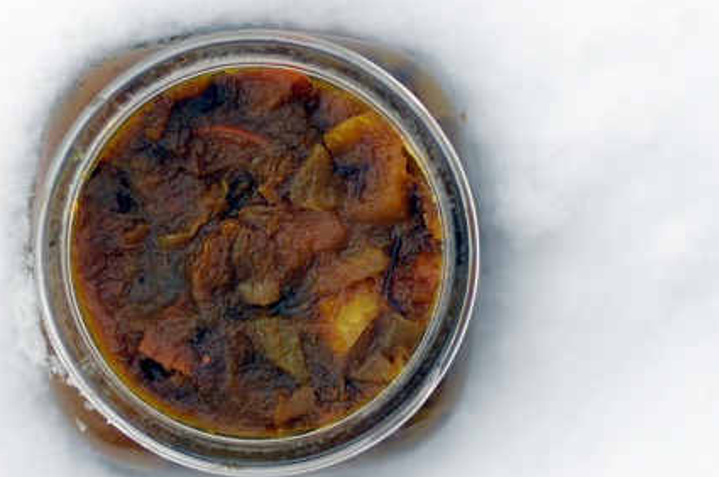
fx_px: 1934
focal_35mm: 97
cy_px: 249
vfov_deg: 14.1
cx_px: 257
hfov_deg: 21.0
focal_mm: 50
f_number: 1.8
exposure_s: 1/1600
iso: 200
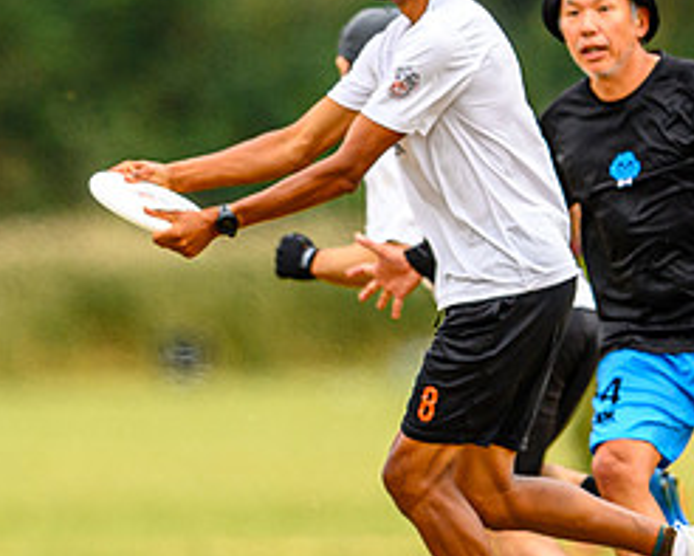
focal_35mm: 1773
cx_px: 460
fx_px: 36431
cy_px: 227
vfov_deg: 0.9
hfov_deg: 1.1
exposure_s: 1/1250
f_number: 3.2
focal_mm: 400
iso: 110
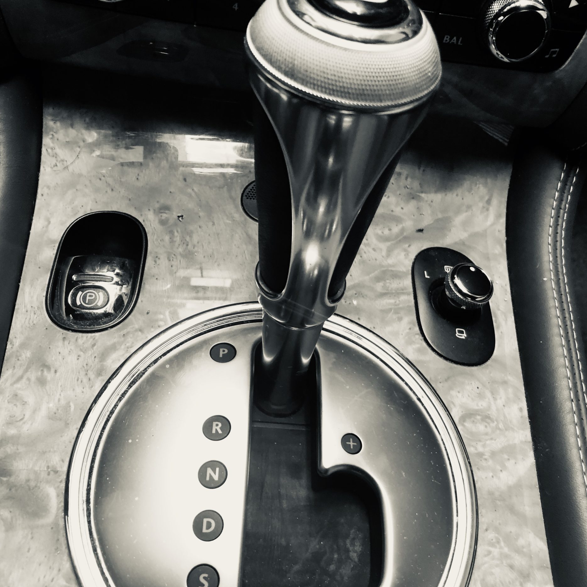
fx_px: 652
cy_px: 321
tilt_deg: -55.2
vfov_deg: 48.4
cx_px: 297
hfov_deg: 48.4
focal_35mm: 34
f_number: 1.8
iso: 40
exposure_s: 1/20
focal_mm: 4
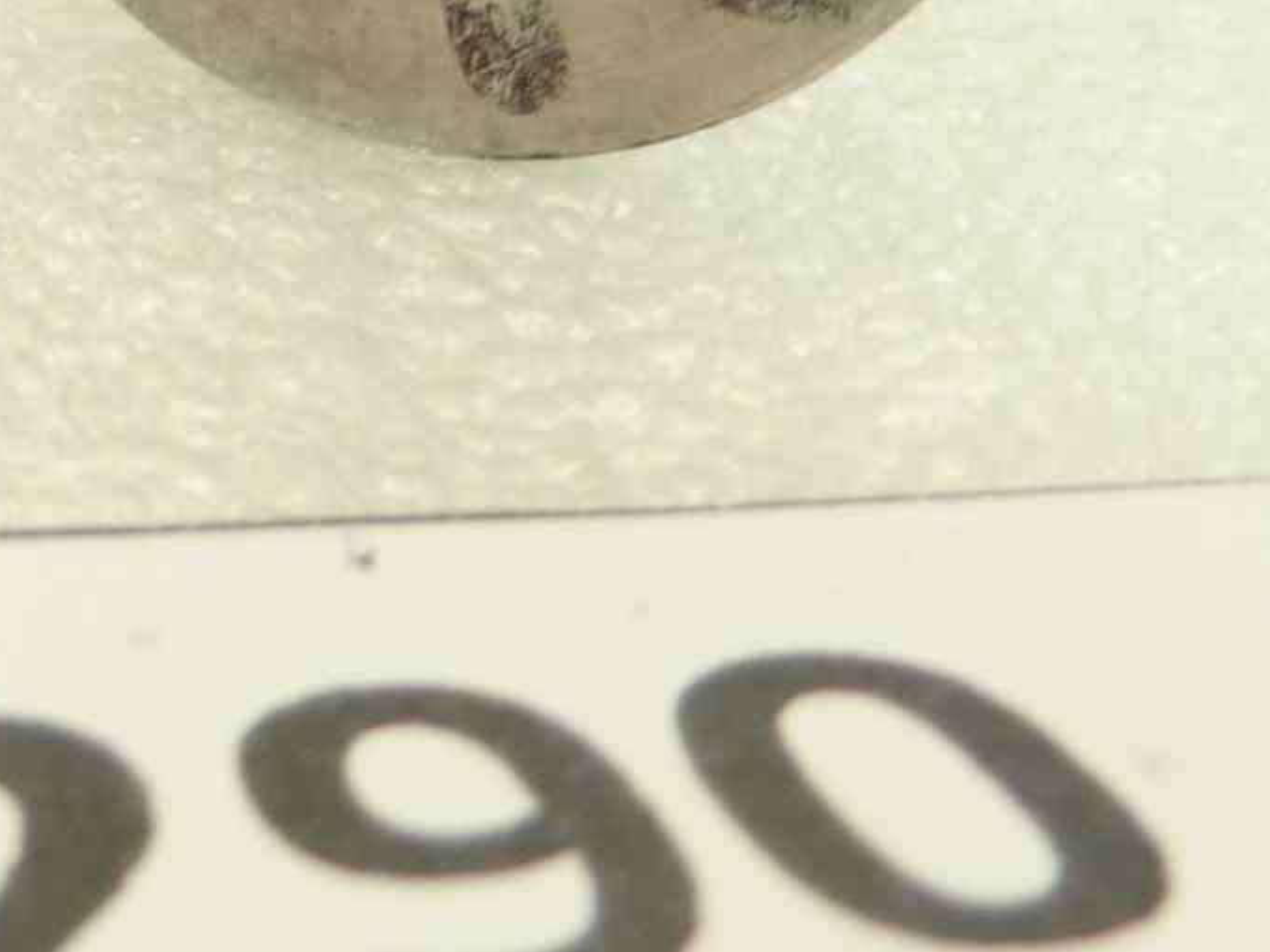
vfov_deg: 15.2
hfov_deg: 20.0
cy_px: -151
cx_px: -112
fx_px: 3449
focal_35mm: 94
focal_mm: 4.1
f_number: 3.3
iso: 80
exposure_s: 1/20
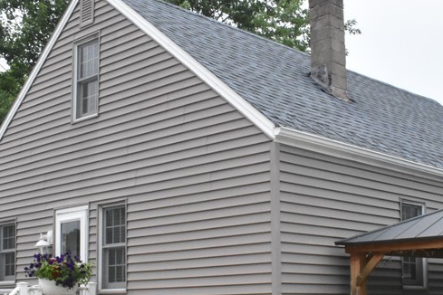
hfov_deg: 33.2
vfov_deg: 22.3
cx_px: 284
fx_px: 738
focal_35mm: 60
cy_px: 233
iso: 3200
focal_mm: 18
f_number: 22
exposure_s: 1/200
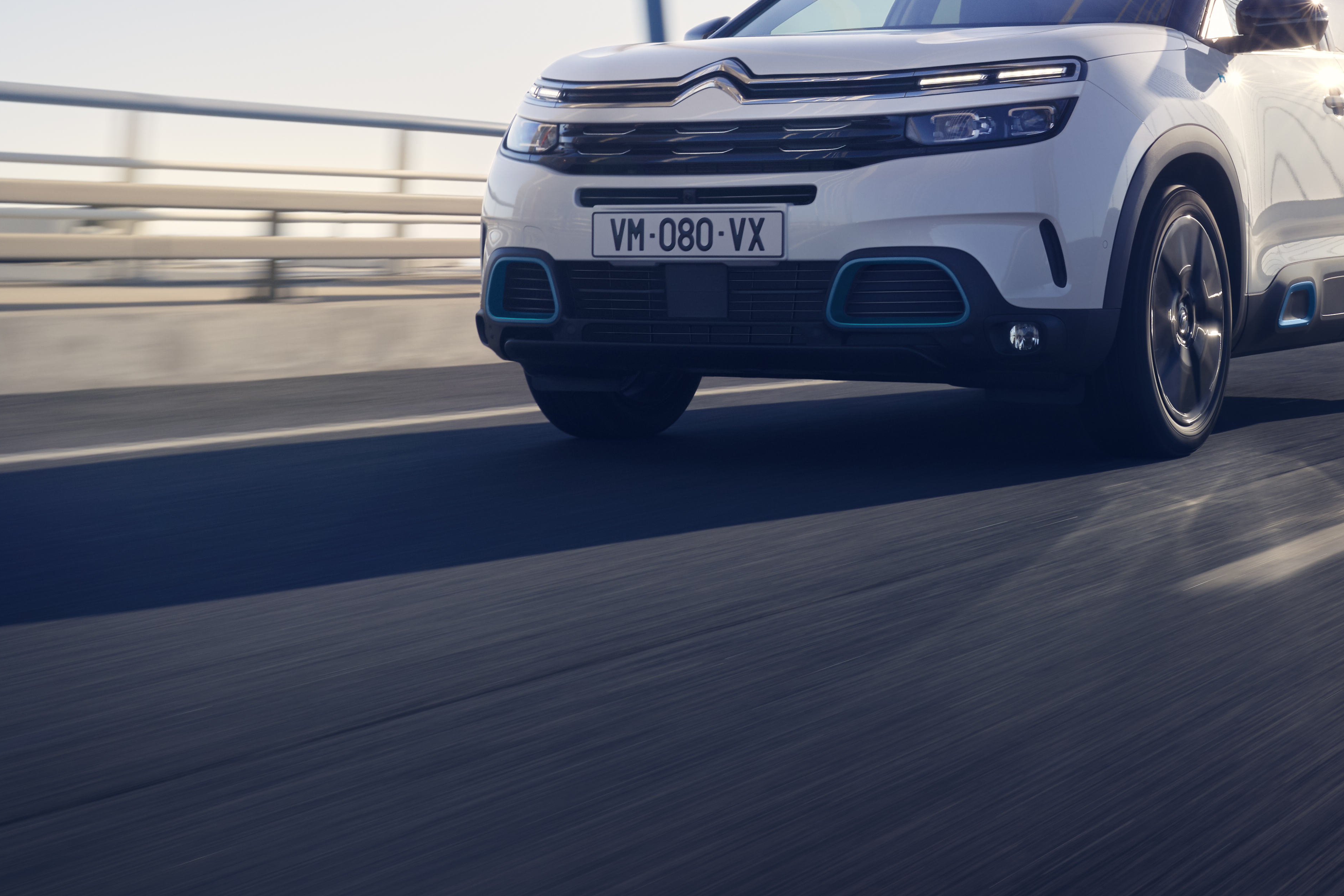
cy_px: 32
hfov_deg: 31.2
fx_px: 2352
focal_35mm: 63
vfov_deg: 21.0
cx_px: 1049
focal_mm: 30
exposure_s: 1/125
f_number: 11
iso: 50
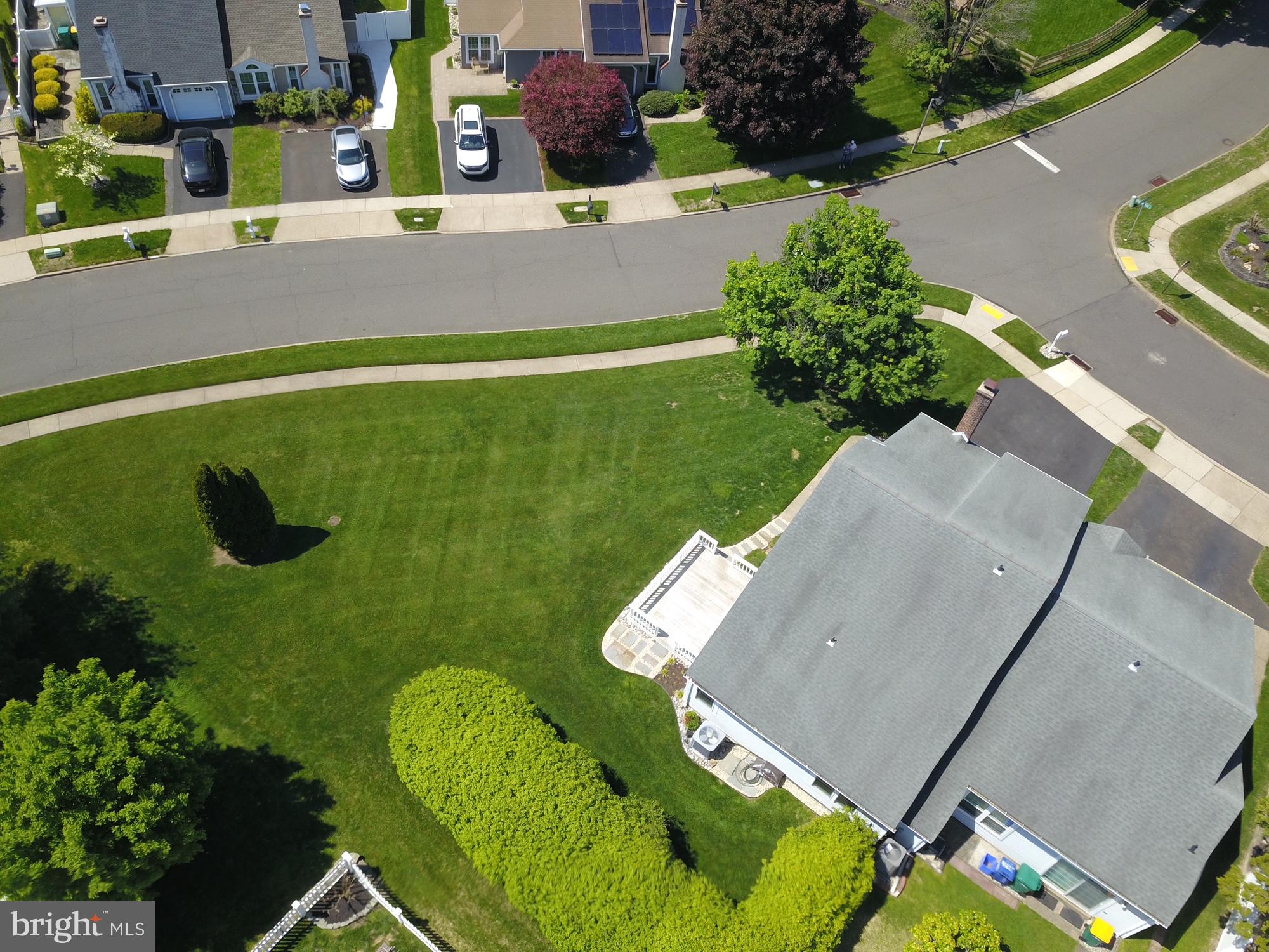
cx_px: 634
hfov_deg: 67.3
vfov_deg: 53.1
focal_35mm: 26
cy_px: 476
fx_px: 953
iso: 100
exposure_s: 1/808
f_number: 2.2
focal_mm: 4.73
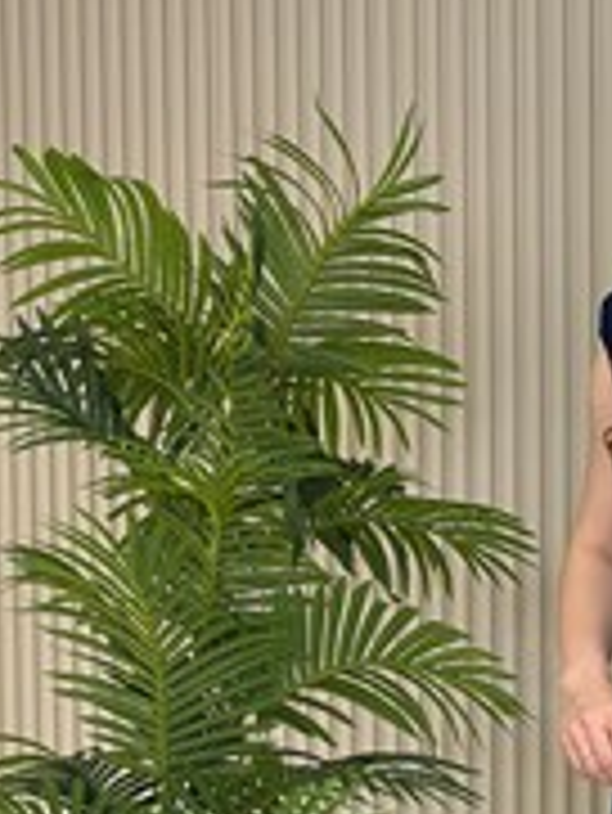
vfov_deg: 13.9
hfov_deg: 10.3
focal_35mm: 141
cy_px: 659
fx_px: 3320
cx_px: 792
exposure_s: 1/249
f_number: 1.78
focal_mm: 6.86
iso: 80
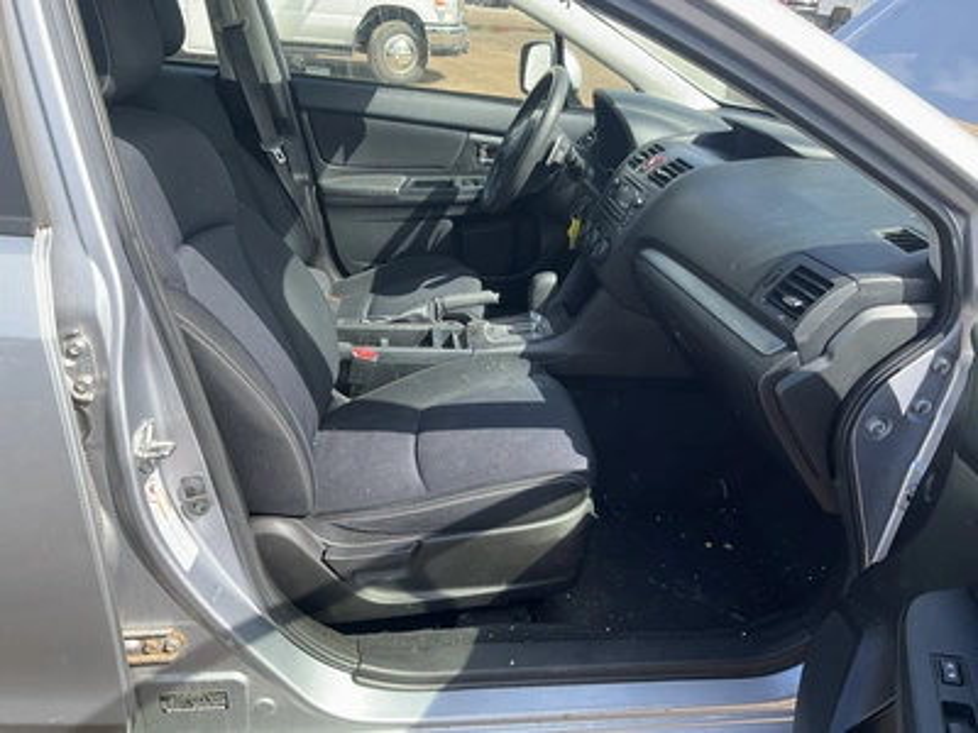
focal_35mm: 29
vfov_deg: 48.2
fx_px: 819
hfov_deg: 61.7
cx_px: 489
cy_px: 366
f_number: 1.8
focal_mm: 3
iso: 25
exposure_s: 1/346
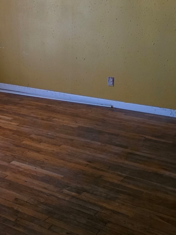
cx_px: 43
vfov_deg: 33.2
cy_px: 98
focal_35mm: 58
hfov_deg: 24.9
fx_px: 393
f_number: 1.7
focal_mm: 6.3
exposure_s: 1/60
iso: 1600
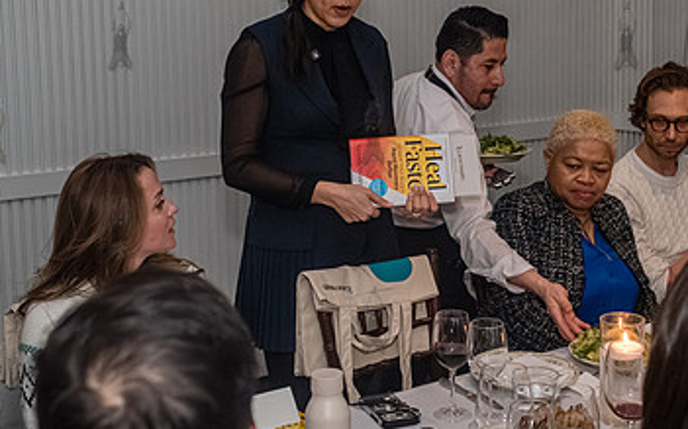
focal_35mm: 59
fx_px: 1106
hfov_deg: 34.5
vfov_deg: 21.9
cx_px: 372
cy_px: 130
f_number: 4.5
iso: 6400
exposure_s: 1/400
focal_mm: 35
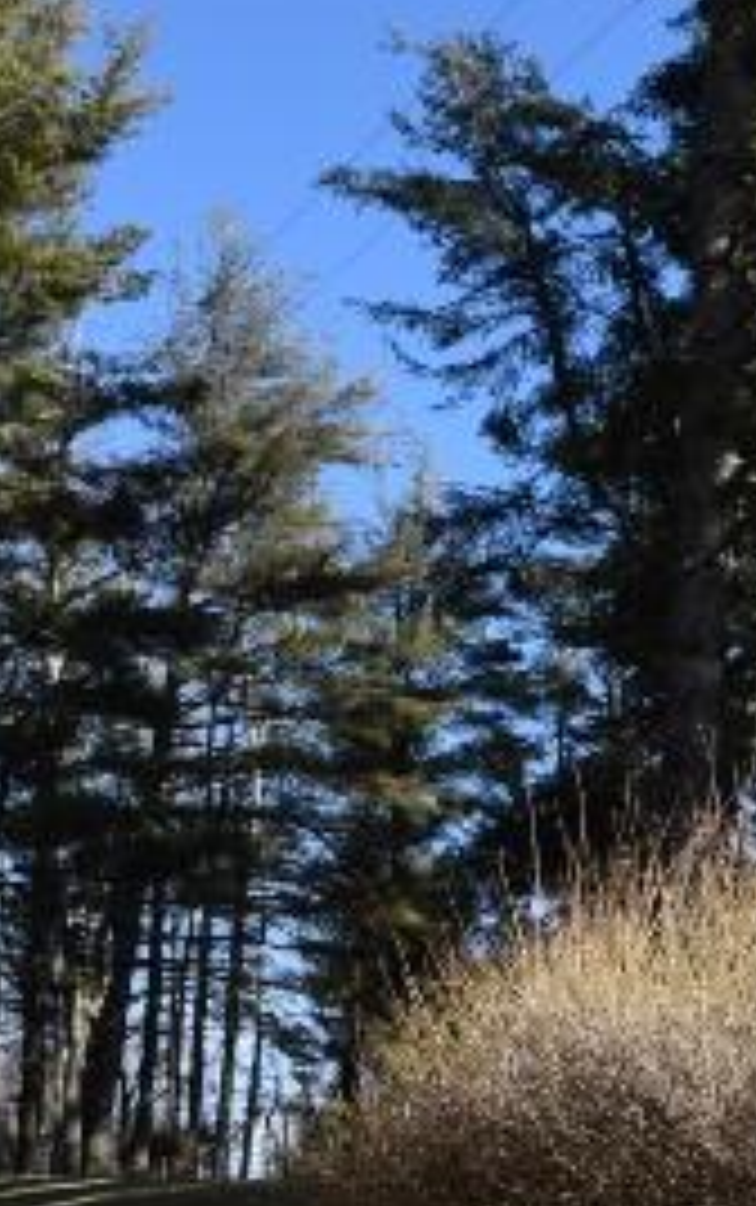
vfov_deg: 24.4
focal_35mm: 82
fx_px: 2697
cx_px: 752
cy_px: 1096
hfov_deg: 15.7
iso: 100
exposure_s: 1/200
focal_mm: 18
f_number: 8
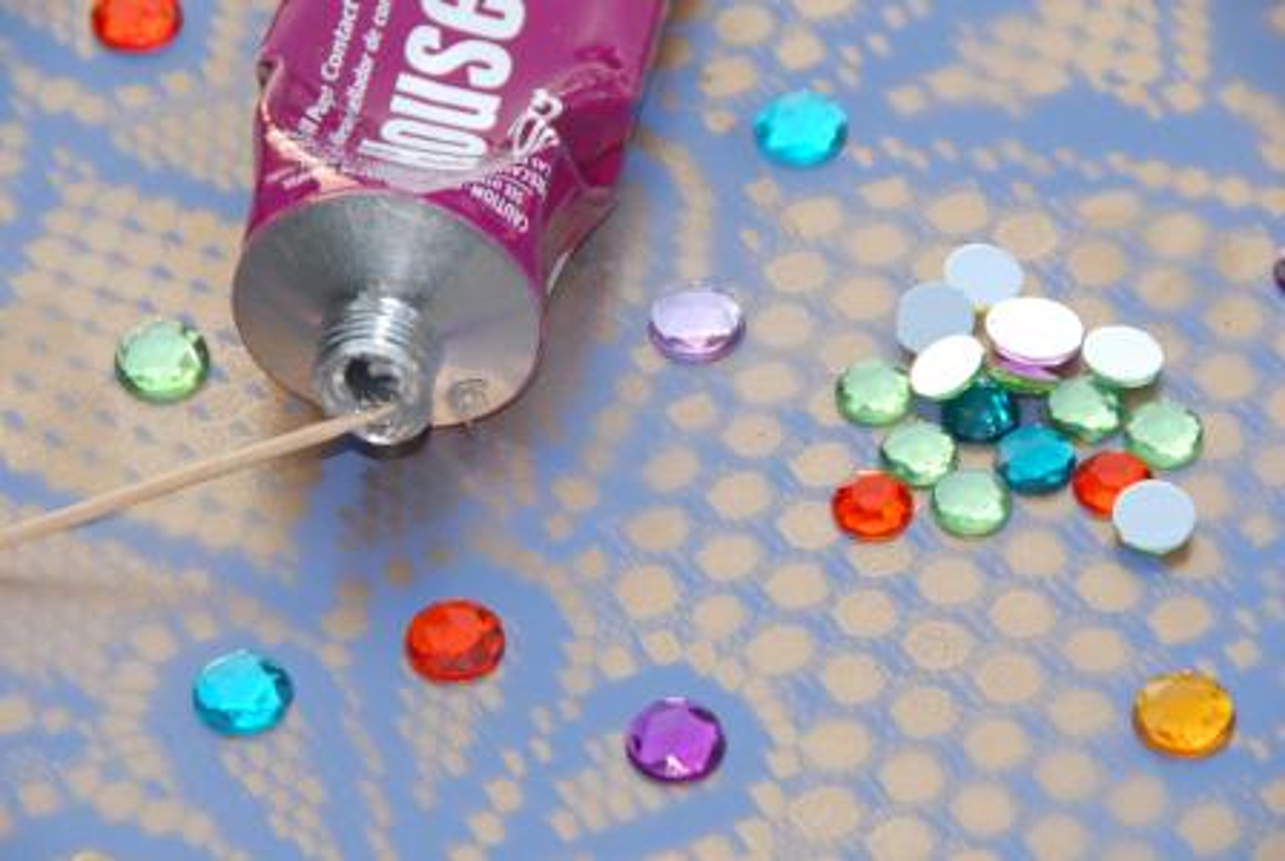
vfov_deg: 4.6
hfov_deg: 6.9
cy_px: 430
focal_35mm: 300
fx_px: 10722
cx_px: 642
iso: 100
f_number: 7.1
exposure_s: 1/13
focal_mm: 200
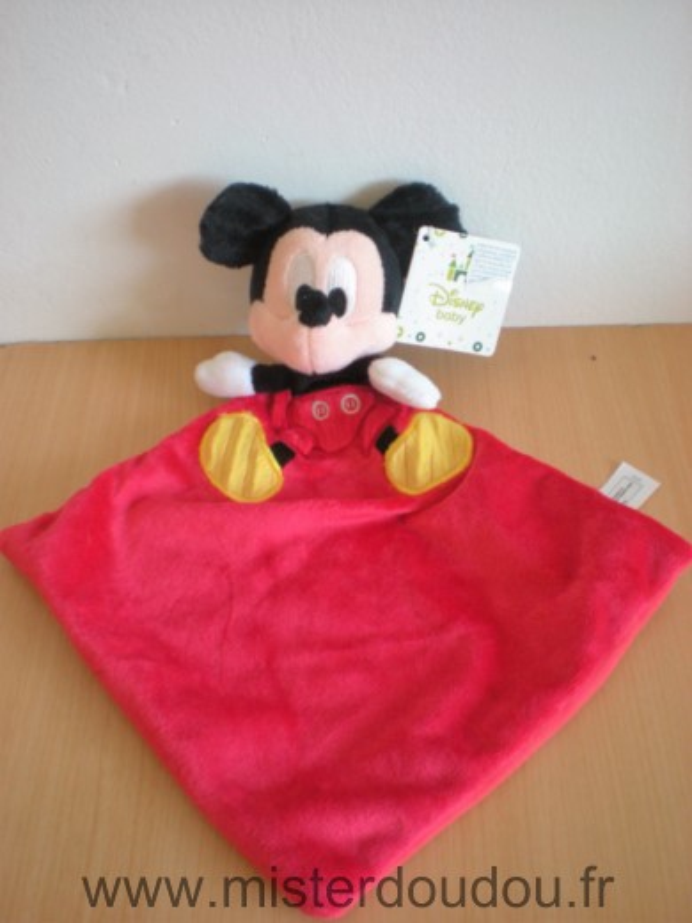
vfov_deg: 49.0
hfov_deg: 37.7
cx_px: 346
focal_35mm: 38
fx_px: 1013
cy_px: 462
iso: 200
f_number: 3.1
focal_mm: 6.3
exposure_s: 1/16.2
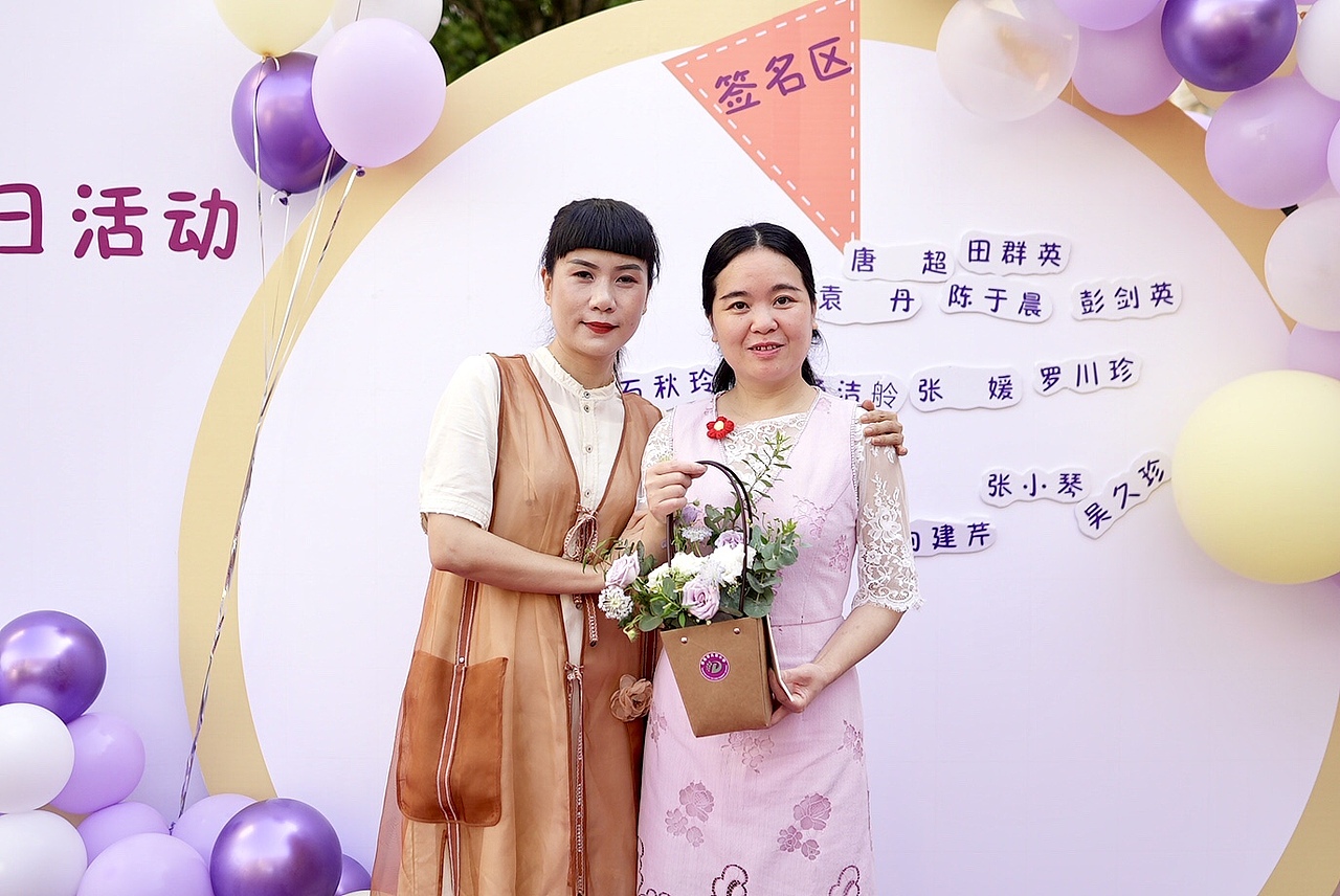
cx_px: 670
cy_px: 448
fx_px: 1341
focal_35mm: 36
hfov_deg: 53.1
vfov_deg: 36.9
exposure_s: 1/1000
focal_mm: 24
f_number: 1.4
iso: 100
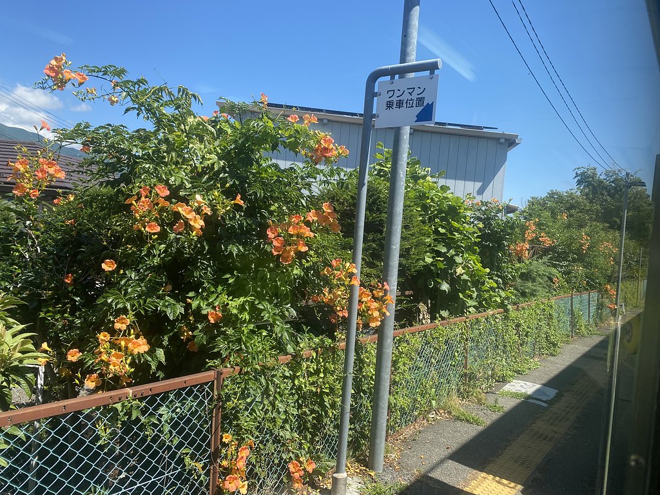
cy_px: 248
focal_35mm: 26
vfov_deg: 53.1
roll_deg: -4.9
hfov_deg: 67.3
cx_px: 330
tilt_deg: -1.3
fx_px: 496
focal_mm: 4.25
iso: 32
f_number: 1.8
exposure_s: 1/1245
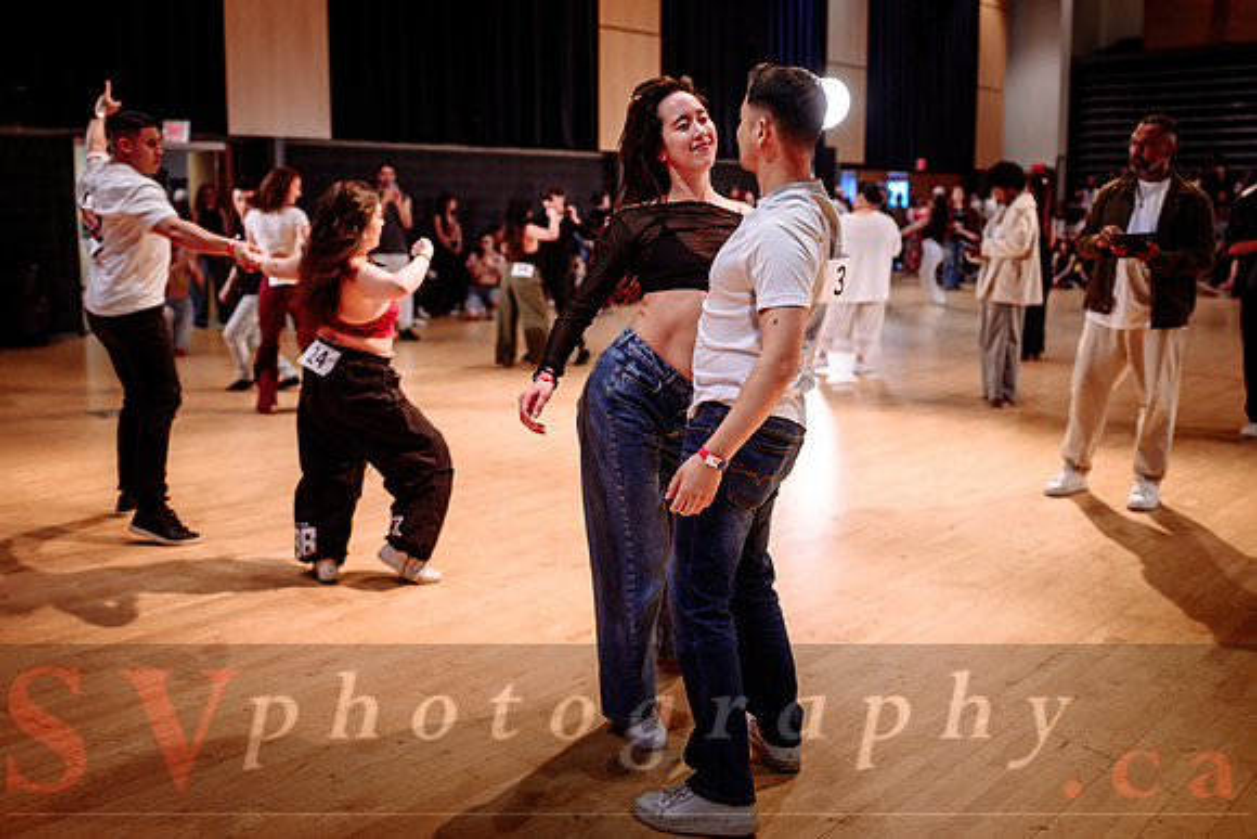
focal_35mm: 32
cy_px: 364
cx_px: 575
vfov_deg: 41.4
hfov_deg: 59.1
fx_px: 1107
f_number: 2
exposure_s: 1/320
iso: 1600
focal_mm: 28
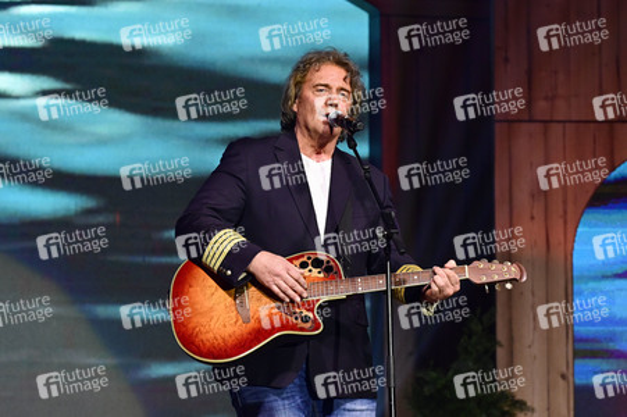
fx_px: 3481
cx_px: 314
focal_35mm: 200
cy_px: 208
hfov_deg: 10.3
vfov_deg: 6.9
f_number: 5
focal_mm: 200
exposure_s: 1/320
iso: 3200
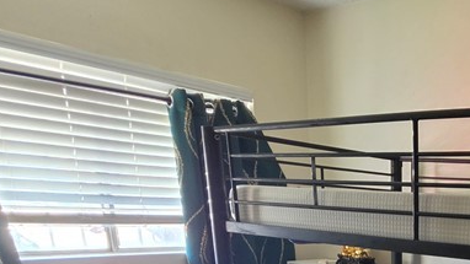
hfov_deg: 42.7
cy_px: 373
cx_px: 503
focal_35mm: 38
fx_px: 474
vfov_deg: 25.3
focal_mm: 2.2
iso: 400
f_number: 1.9
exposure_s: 1/60
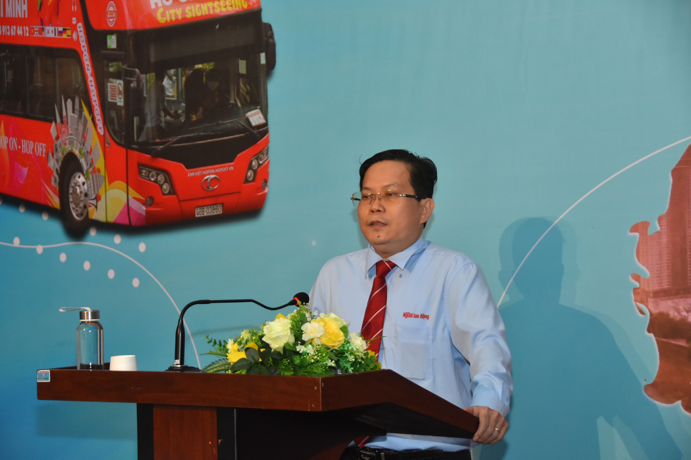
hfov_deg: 22.6
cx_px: 346
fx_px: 1727
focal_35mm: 90
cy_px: 230
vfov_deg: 15.2
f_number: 4.8
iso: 1600
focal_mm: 60
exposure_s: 1/200
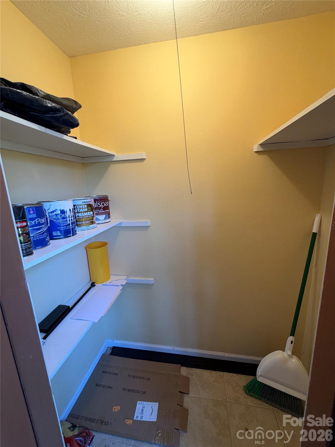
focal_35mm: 14
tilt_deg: -11.5
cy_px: 224
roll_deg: +1.3
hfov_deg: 85.7
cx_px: 168
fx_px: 181
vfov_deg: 102.1
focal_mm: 2.22
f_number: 2.2
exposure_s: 1/120
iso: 200
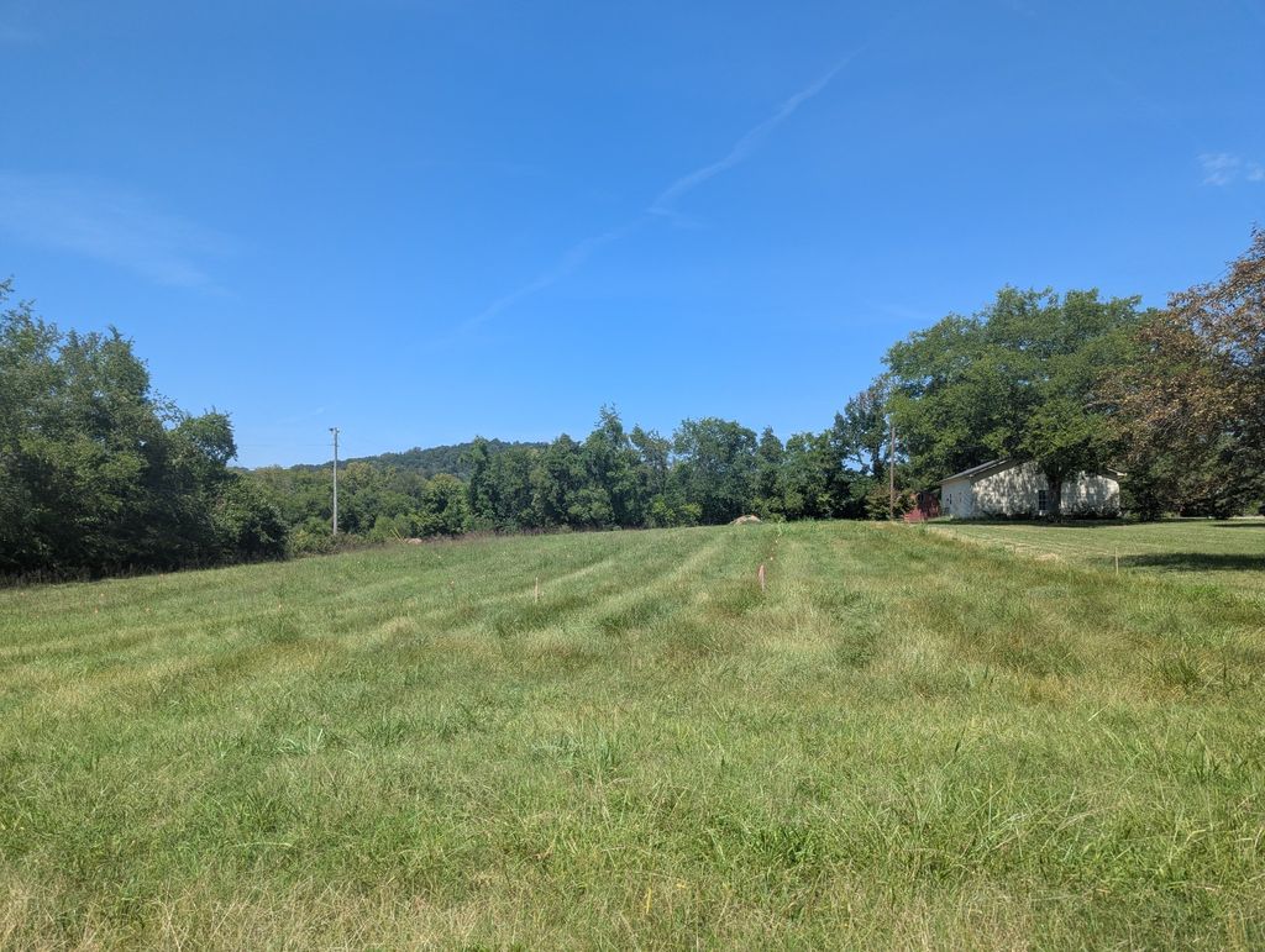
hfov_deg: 71.5
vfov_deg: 56.9
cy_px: 476
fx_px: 878
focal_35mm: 24
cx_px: 632
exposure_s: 1/1397
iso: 46
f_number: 1.85
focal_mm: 6.81
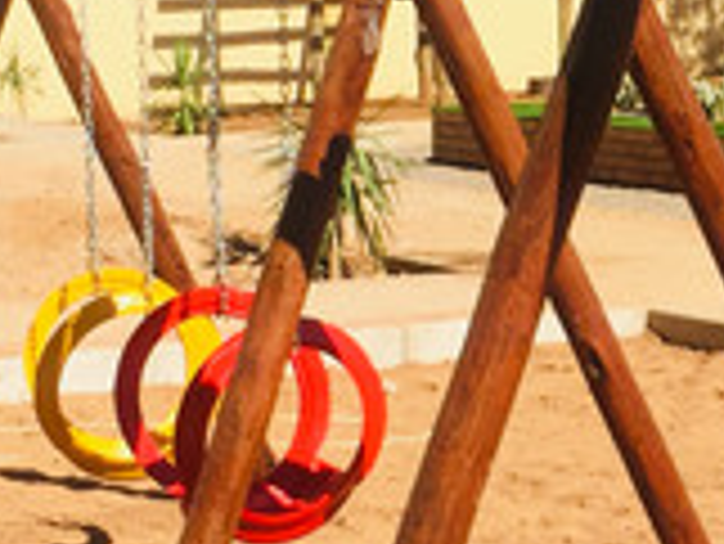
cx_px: 809
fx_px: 3014
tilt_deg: -5.1
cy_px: 184
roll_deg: +1.7
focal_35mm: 144
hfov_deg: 13.4
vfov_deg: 10.3
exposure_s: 1/2326
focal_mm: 4.15
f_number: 2.2
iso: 32
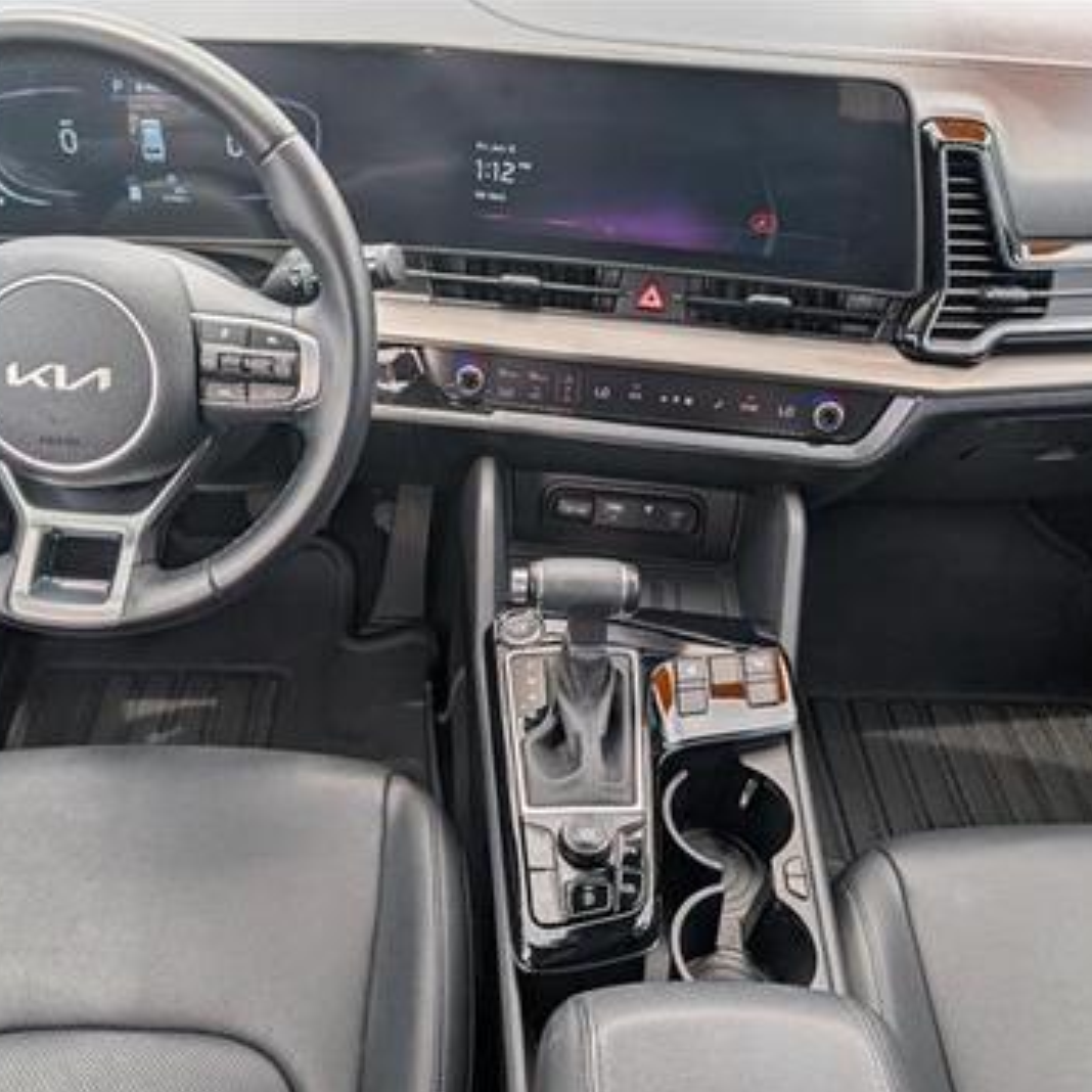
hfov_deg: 53.9
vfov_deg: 54.0
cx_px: 482
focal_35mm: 30
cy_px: 574
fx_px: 1071
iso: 20
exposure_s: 1/909
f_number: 1.68
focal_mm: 6.9
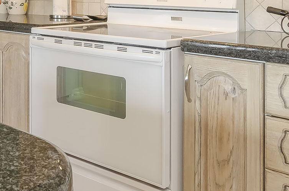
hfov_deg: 33.9
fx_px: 449
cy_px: -38
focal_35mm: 56
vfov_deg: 22.2
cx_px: 33
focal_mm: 10
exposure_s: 1/8
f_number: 8
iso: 320
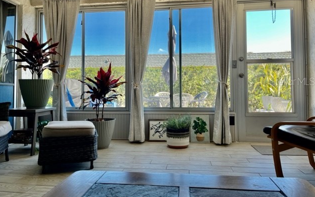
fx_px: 240
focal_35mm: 28
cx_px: 157
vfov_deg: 44.4
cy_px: 81
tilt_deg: +1.7
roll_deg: +0.4
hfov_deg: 66.5
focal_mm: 5.1
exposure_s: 1/184
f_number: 1.6
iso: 50
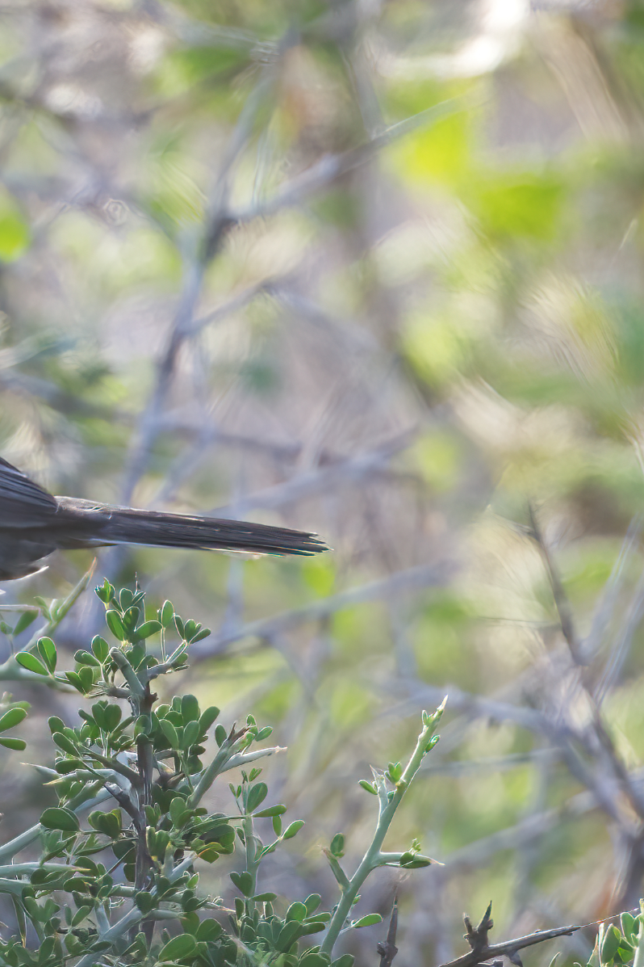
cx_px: -72
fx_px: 33888
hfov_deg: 1.1
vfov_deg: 1.6
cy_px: 483
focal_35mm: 1263
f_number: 9
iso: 1100
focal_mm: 840
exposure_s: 1/500
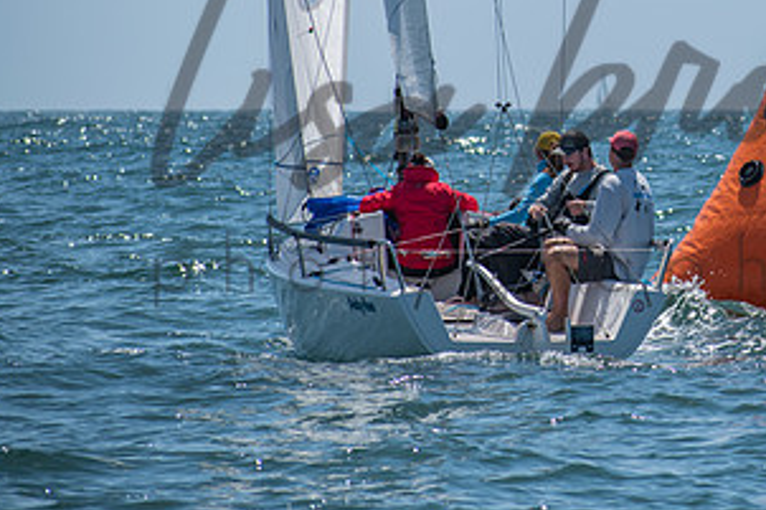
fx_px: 9931
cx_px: 718
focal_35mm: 467
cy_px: 80
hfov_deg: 4.4
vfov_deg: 2.9
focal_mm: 155
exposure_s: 1/1250
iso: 200
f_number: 6.3
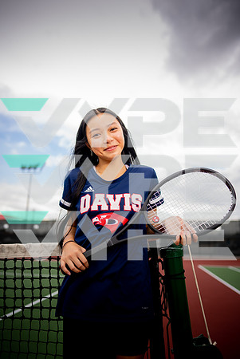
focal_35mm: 24
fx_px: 239
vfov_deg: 73.7
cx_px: 120
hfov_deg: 53.2
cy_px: 180
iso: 50
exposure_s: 1/1250
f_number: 1.4
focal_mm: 24
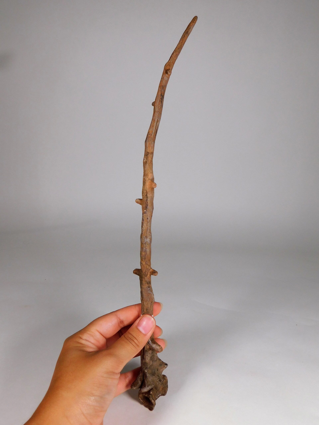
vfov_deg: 60.0
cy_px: 212
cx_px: 160
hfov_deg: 46.8
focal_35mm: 30
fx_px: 369
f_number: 3.2
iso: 125
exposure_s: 1/400
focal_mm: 5.3
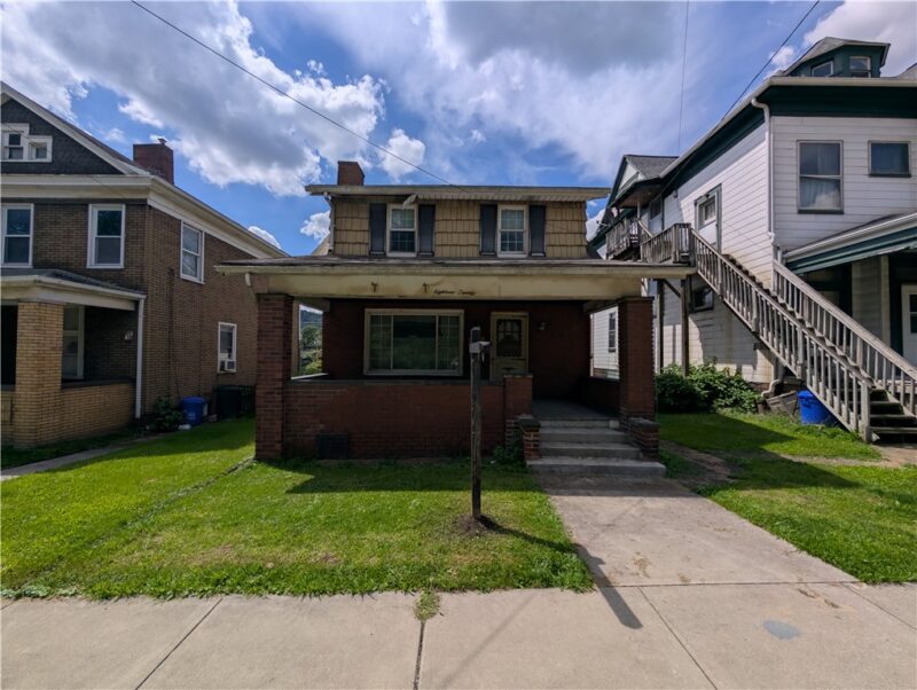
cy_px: 345
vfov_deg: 94.6
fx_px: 318
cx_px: 458
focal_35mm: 12
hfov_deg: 110.5
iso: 53
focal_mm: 2.02
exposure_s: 1/6135
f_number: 1.7
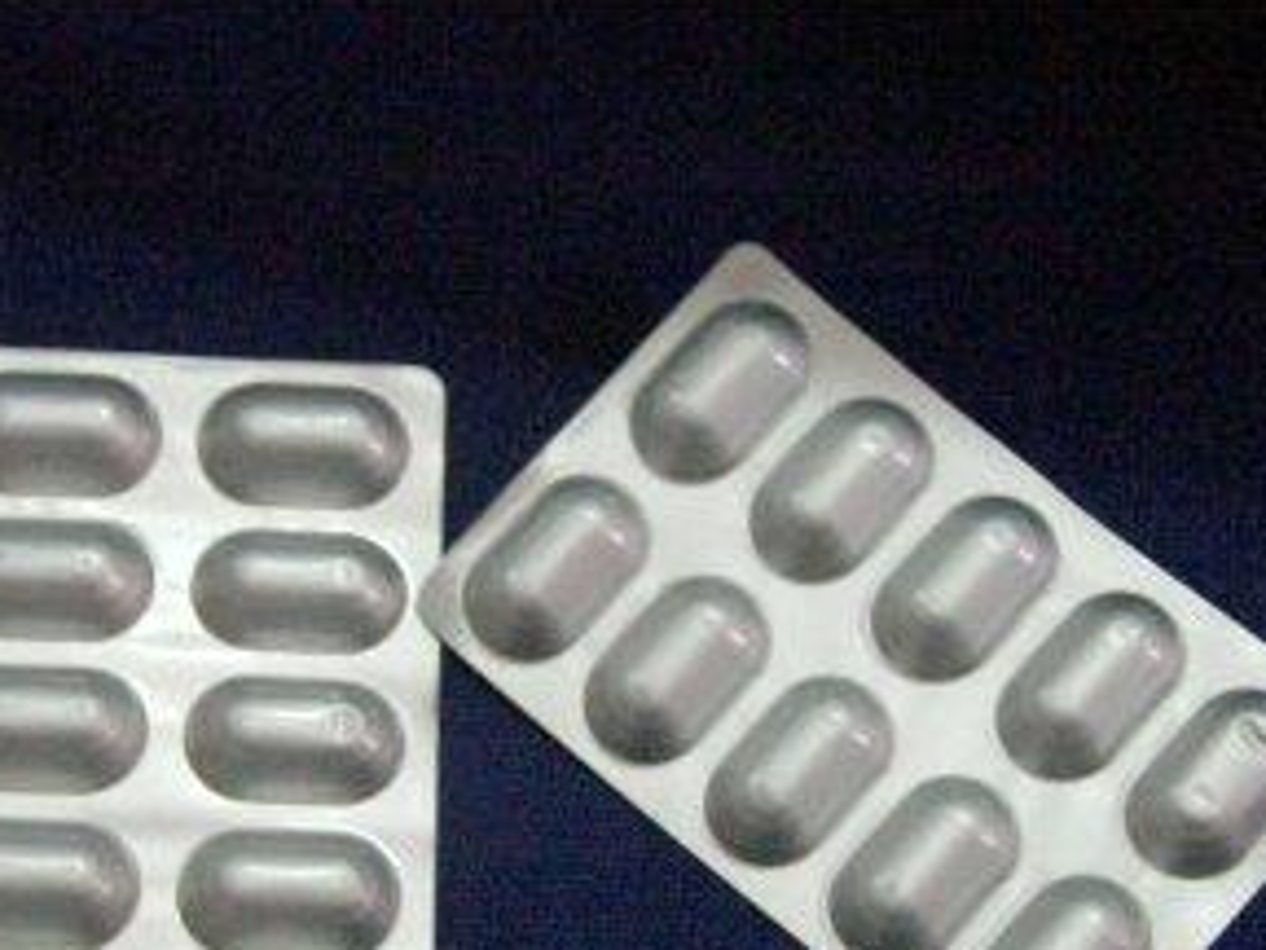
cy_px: 651
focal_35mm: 89
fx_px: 3255
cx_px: 629
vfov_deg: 16.5
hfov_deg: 22.0
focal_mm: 10.6
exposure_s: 1/30
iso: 300
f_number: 3.2
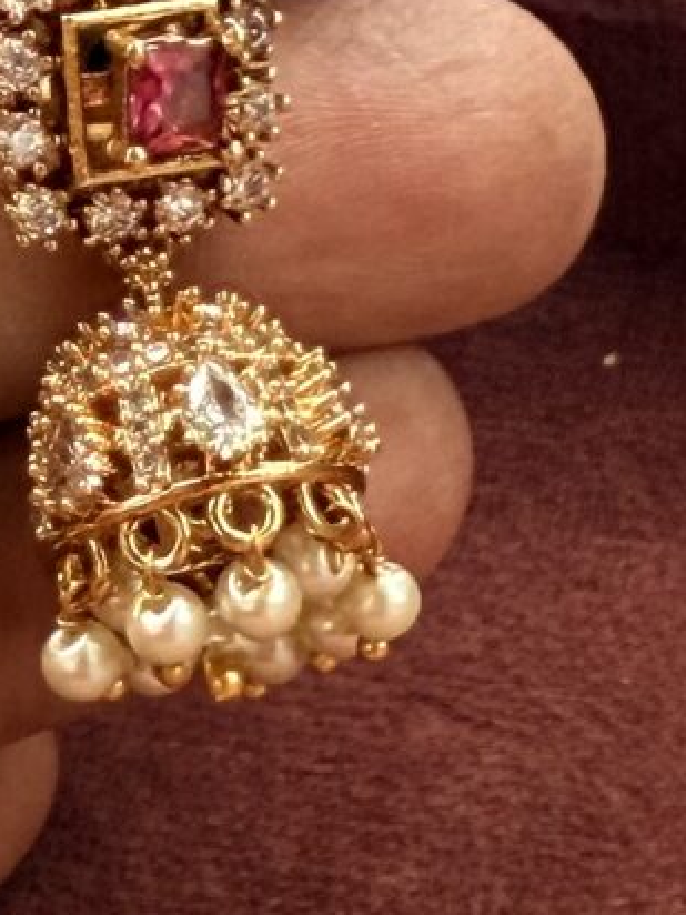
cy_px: 1768
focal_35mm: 149
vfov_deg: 12.0
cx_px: 513
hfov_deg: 9.9
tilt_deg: -47.8
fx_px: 3937
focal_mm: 2.22
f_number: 2.2
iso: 125
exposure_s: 1/121
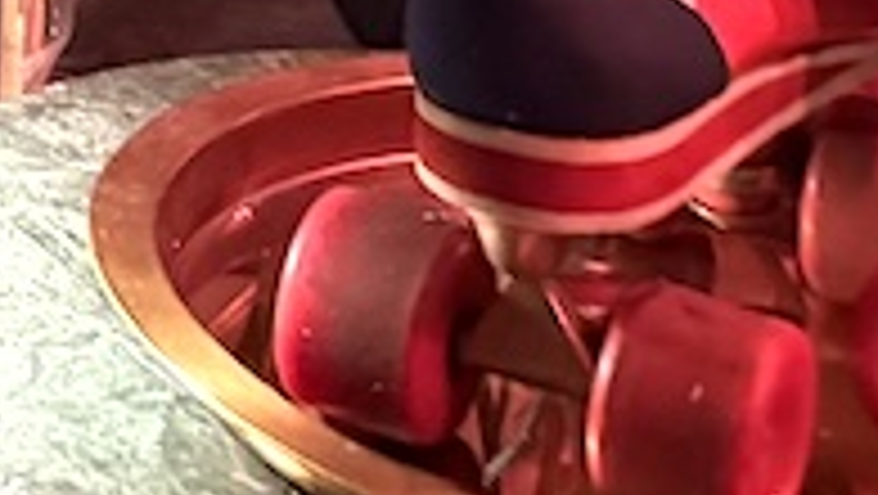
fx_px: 3751
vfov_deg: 6.6
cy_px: -1192
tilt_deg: -4.9
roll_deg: -0.3
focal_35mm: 161
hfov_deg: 11.9
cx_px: -892
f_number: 1.78
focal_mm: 6.76
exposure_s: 1/29
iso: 1600
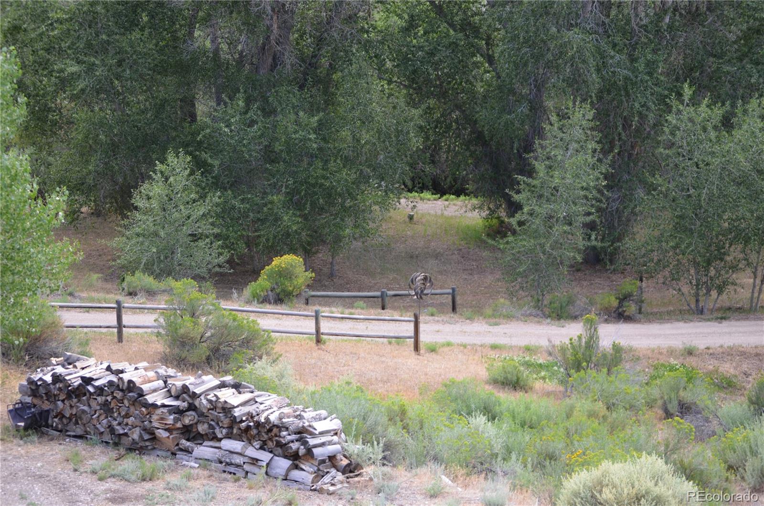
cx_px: 382
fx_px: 1747
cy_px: 253
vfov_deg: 16.5
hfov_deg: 24.7
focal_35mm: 82
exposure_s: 1/125
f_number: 4
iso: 220
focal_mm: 55
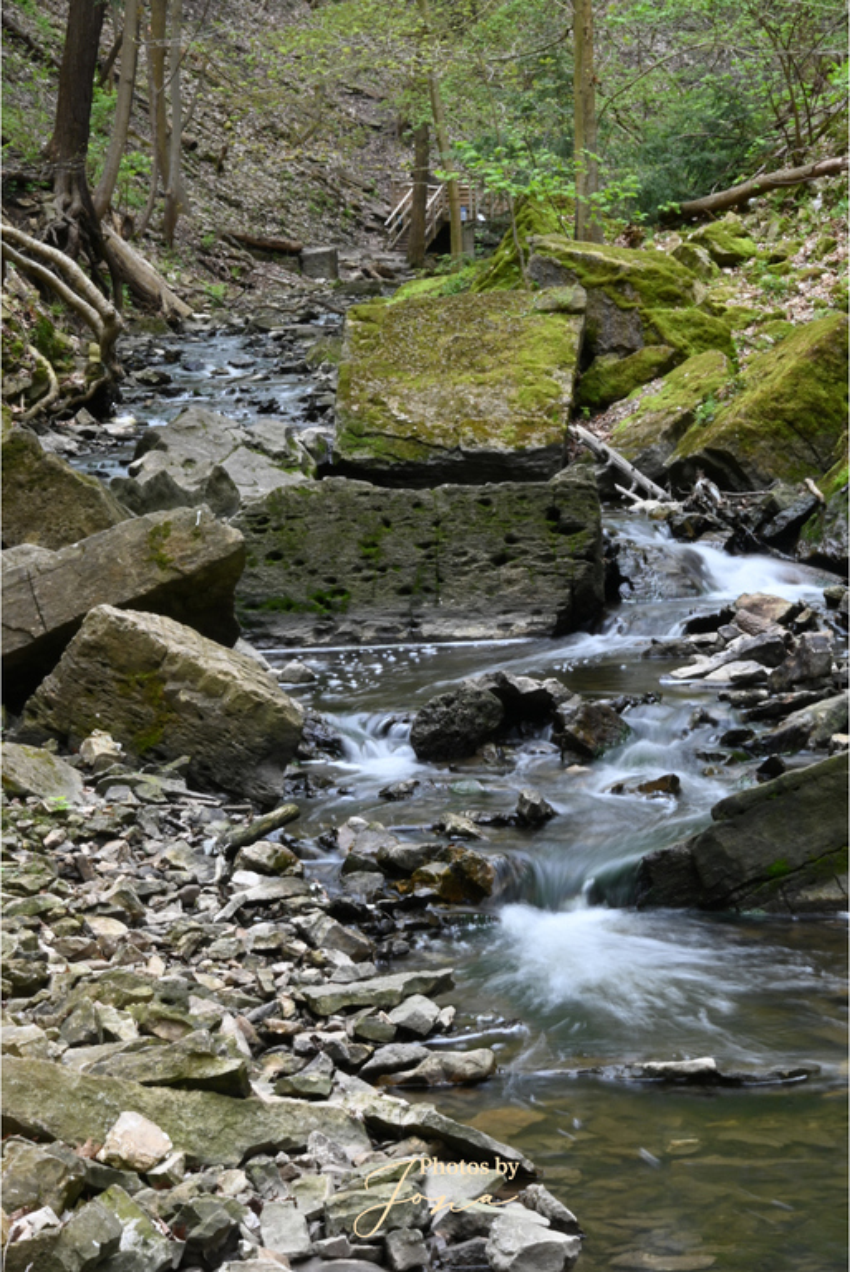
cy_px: 636
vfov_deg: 27.0
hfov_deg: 18.2
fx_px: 2652
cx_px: 425
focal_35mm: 75
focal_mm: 50
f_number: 40
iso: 200
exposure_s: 1/1.6
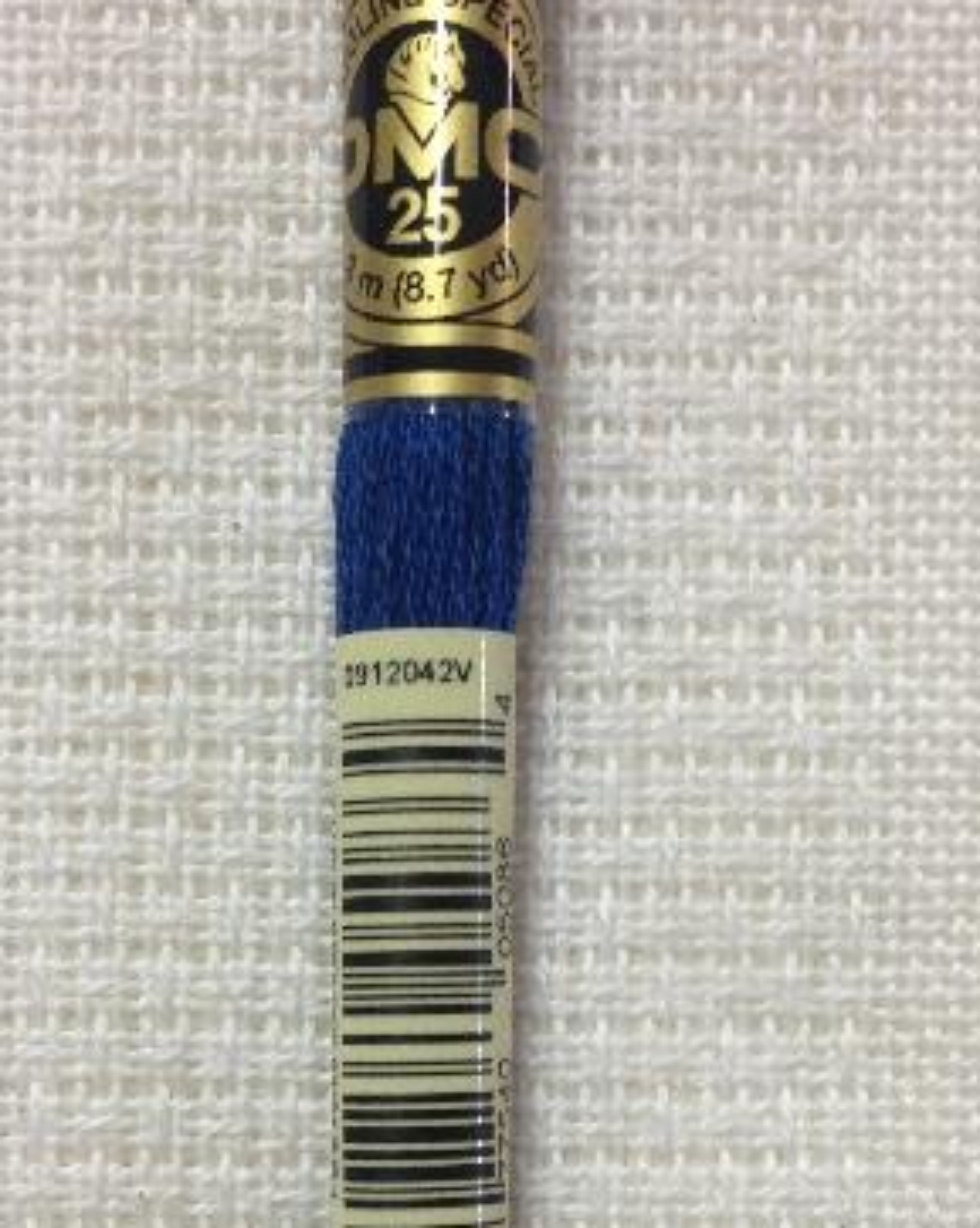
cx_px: 441
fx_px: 2287
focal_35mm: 63
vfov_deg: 29.5
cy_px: 938
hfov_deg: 24.2
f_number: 2.4
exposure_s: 1/25
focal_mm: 4.28
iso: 50
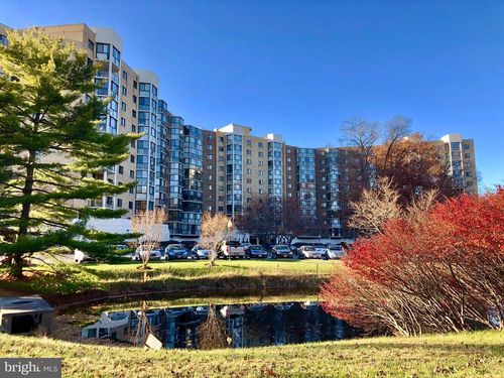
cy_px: 189
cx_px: 252
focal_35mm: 28
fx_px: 408
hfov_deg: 63.4
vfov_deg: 49.7
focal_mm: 3.99
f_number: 1.8
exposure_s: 1/129
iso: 20
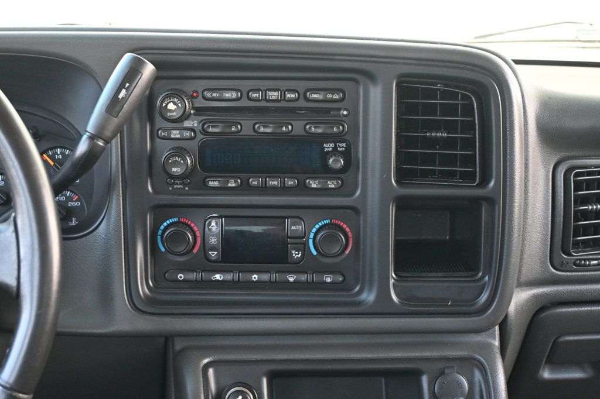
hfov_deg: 33.4
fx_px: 1000
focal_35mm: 60
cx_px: 300
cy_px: 200
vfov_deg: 22.6
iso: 1600
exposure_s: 1/125
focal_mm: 40
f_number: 5.6
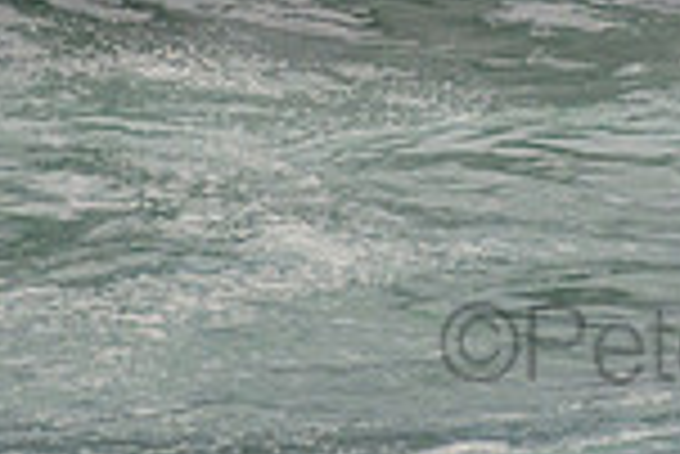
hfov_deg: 0.9
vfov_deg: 0.6
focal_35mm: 2301
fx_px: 43504
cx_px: 788
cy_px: -402
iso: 640
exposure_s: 1/800
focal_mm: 400
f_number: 5.6
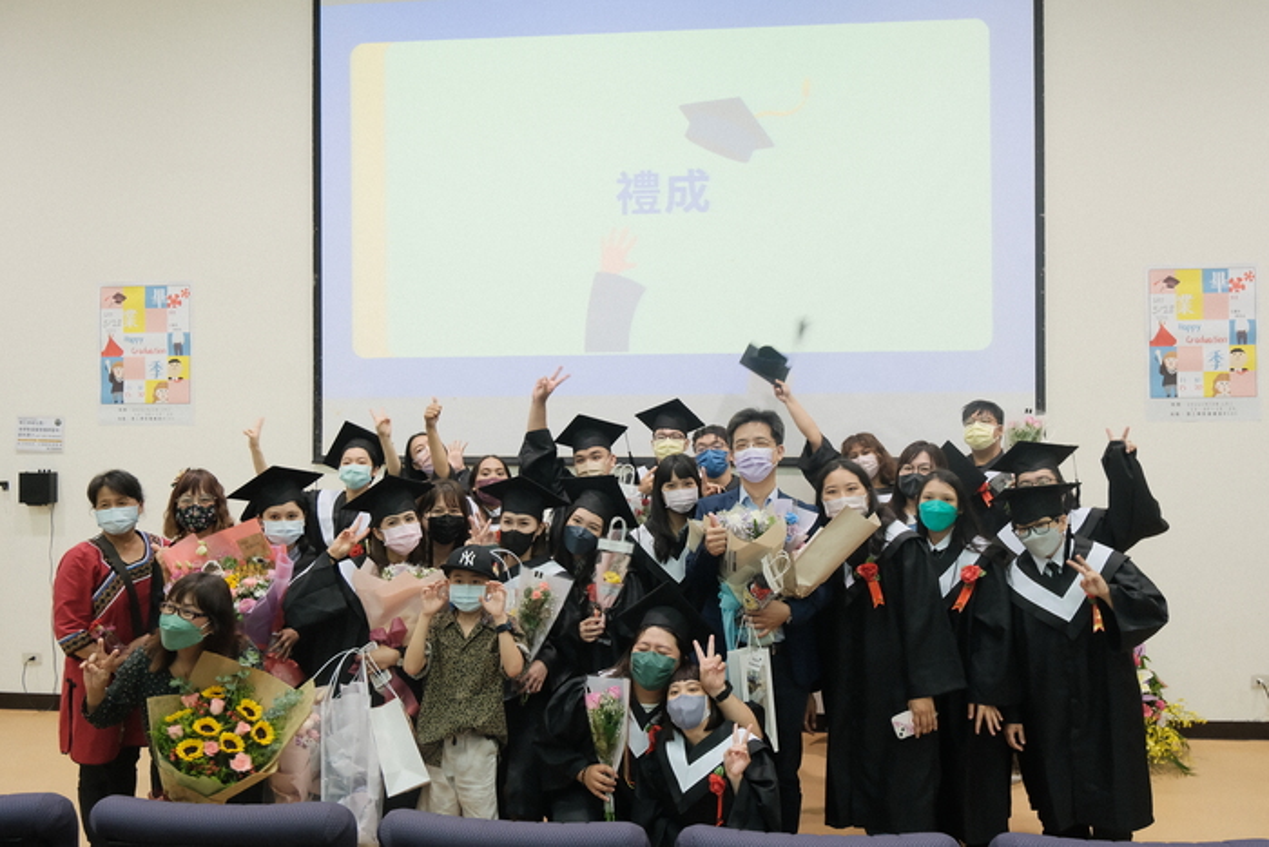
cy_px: 424
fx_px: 1058
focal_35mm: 30
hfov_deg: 61.9
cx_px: 634
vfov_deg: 43.6
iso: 1000
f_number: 4.2
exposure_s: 1/28
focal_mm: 20.3
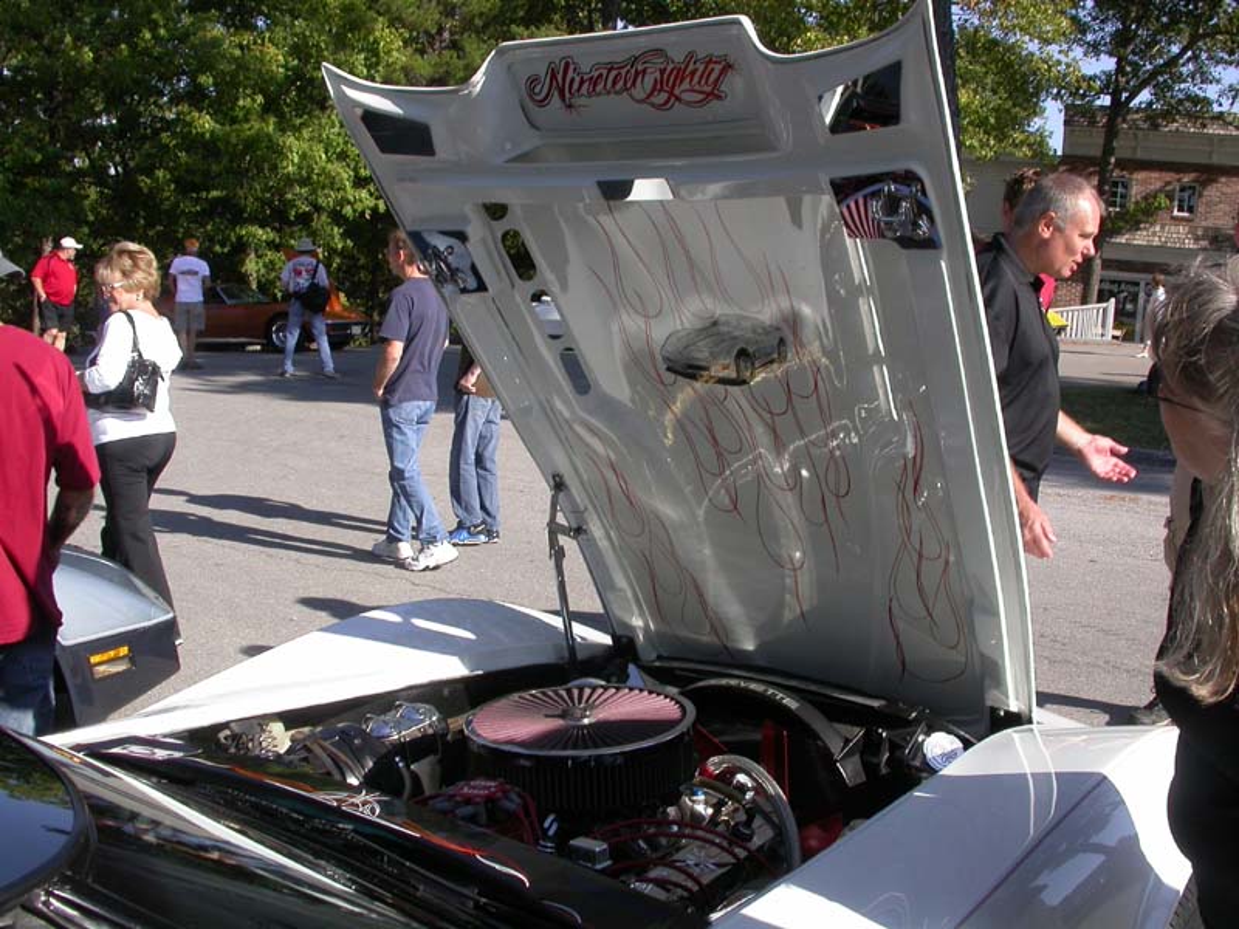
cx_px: 620
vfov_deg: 37.7
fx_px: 1360
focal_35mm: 38
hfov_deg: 49.0
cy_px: 464
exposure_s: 1/243
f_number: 6.7
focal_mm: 7.85
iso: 100
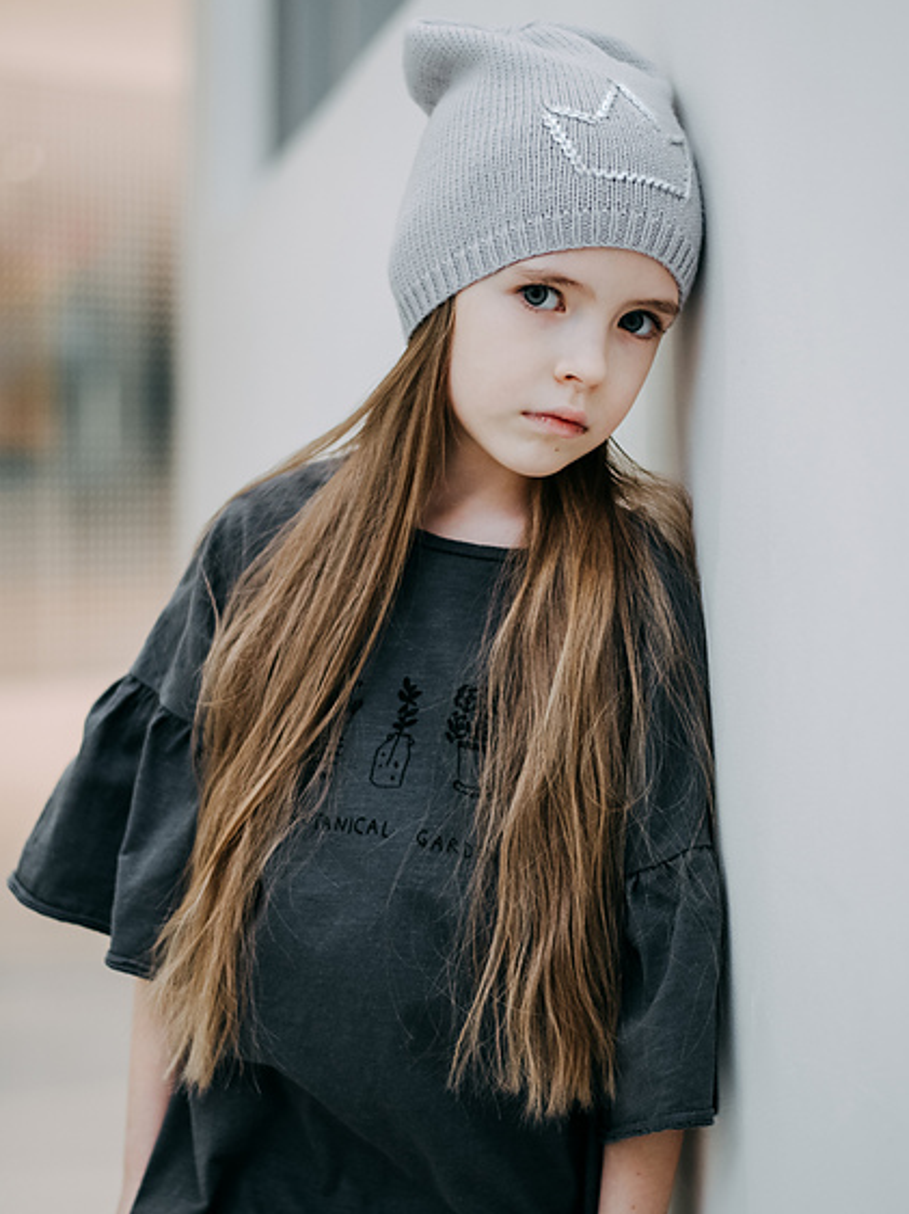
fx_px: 2873
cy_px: 626
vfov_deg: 23.8
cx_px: 456
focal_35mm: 82
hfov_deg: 18.0
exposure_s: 1/125
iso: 200
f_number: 2
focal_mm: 50
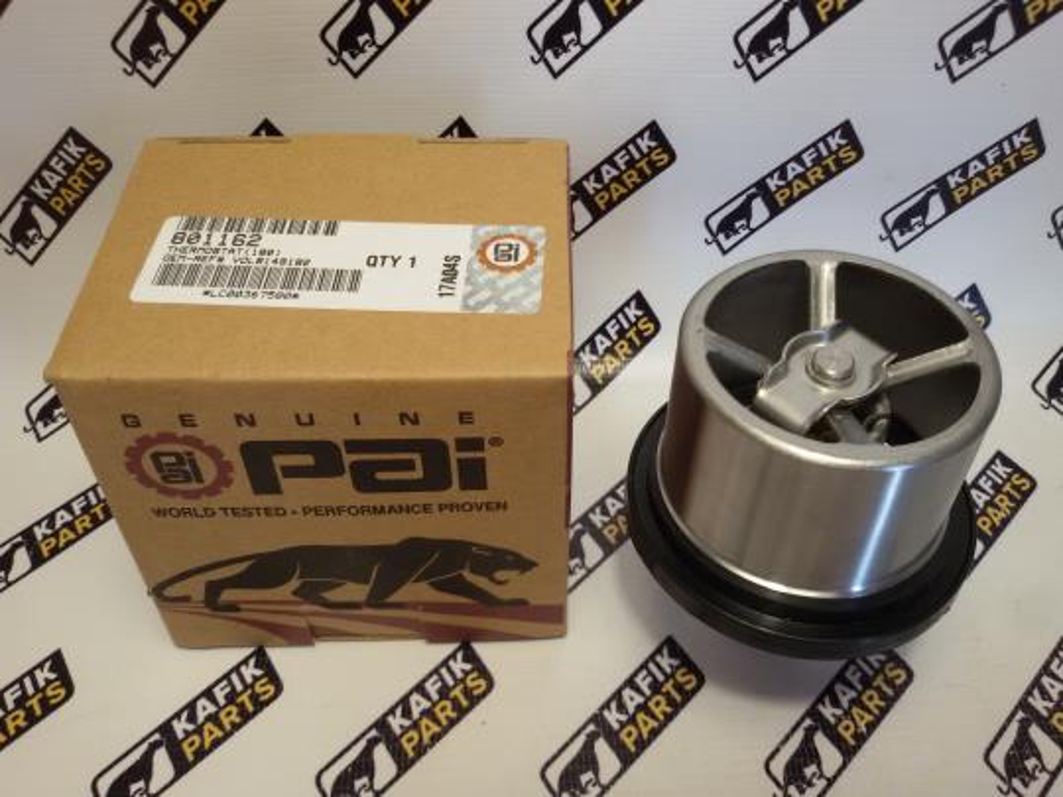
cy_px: 398
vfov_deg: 45.4
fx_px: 952
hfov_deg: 58.4
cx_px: 532
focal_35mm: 31
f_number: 2.4
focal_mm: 2.93
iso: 40
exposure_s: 1/33
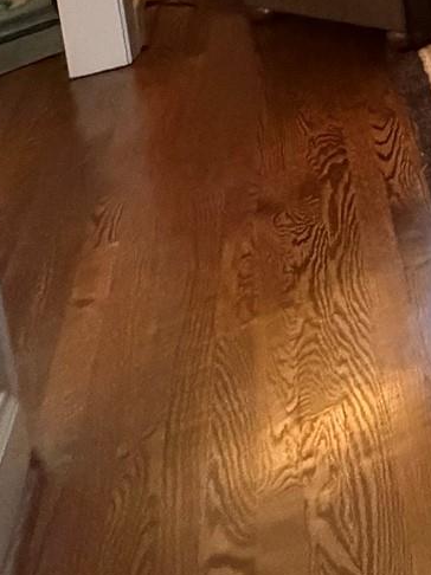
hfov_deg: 15.1
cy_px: -289
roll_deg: +2.2
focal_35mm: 59
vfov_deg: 25.0
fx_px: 980
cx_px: 1023
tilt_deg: -7.1
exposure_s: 1/60
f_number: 2.2
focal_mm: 2.22
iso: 1000
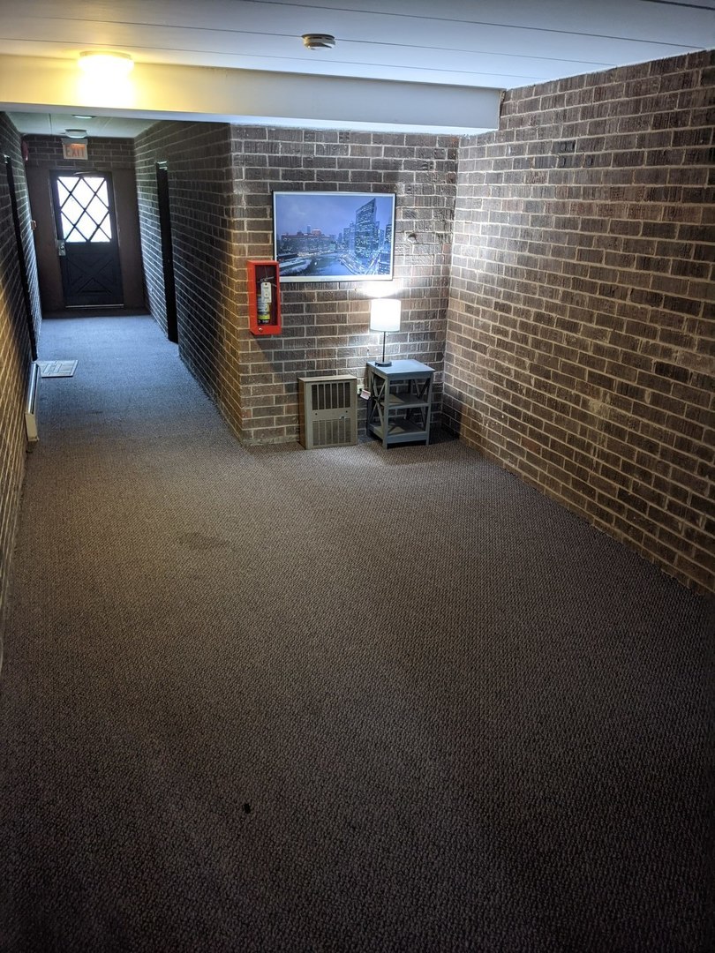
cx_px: 358
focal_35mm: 27
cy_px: 476
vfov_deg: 65.3
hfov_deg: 51.4
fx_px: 744
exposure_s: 1/8
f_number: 1.73
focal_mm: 4.38
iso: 60
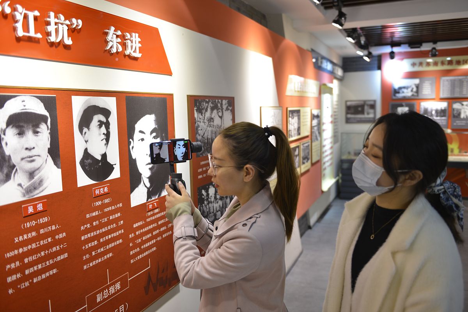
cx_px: 234
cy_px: 156
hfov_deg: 58.7
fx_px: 416
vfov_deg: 41.1
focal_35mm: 32
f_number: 2.8
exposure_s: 1/30
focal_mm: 32
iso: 250
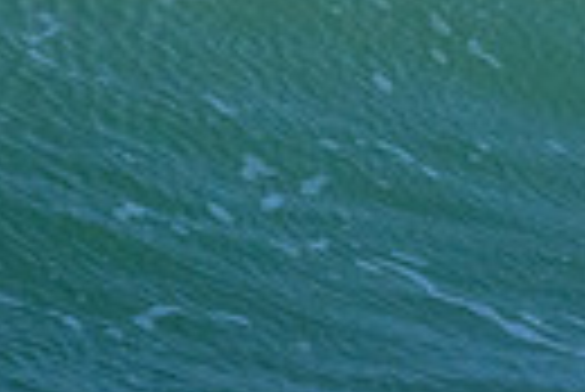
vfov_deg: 0.3
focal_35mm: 4873
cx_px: 1743
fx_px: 79274
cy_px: -177
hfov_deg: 0.4
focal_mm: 800
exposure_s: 1/1000
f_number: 11
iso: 4000
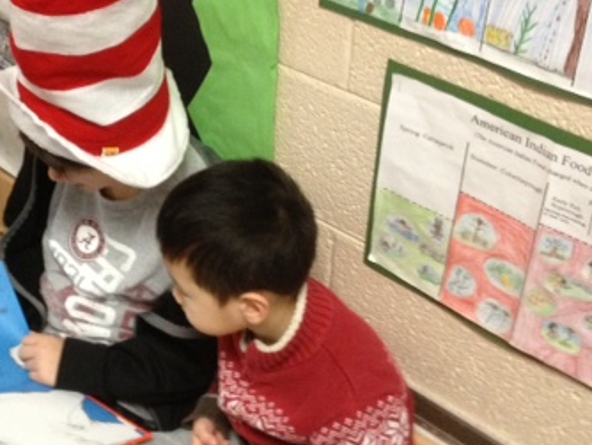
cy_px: 222
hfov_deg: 28.5
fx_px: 1147
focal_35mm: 67
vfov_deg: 22.0
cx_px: 140
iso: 250
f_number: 2.4
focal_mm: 4.28
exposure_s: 1/20
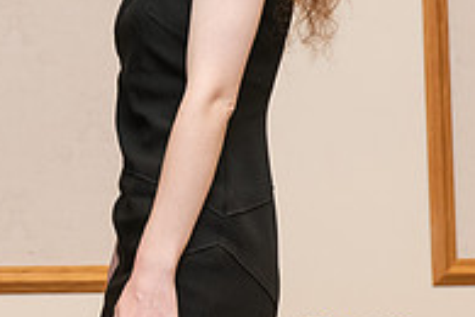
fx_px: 2744
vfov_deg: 6.6
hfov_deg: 9.9
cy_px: -21
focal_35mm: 208
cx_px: 66
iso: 2000
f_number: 5.6
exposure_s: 1/200
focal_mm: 70
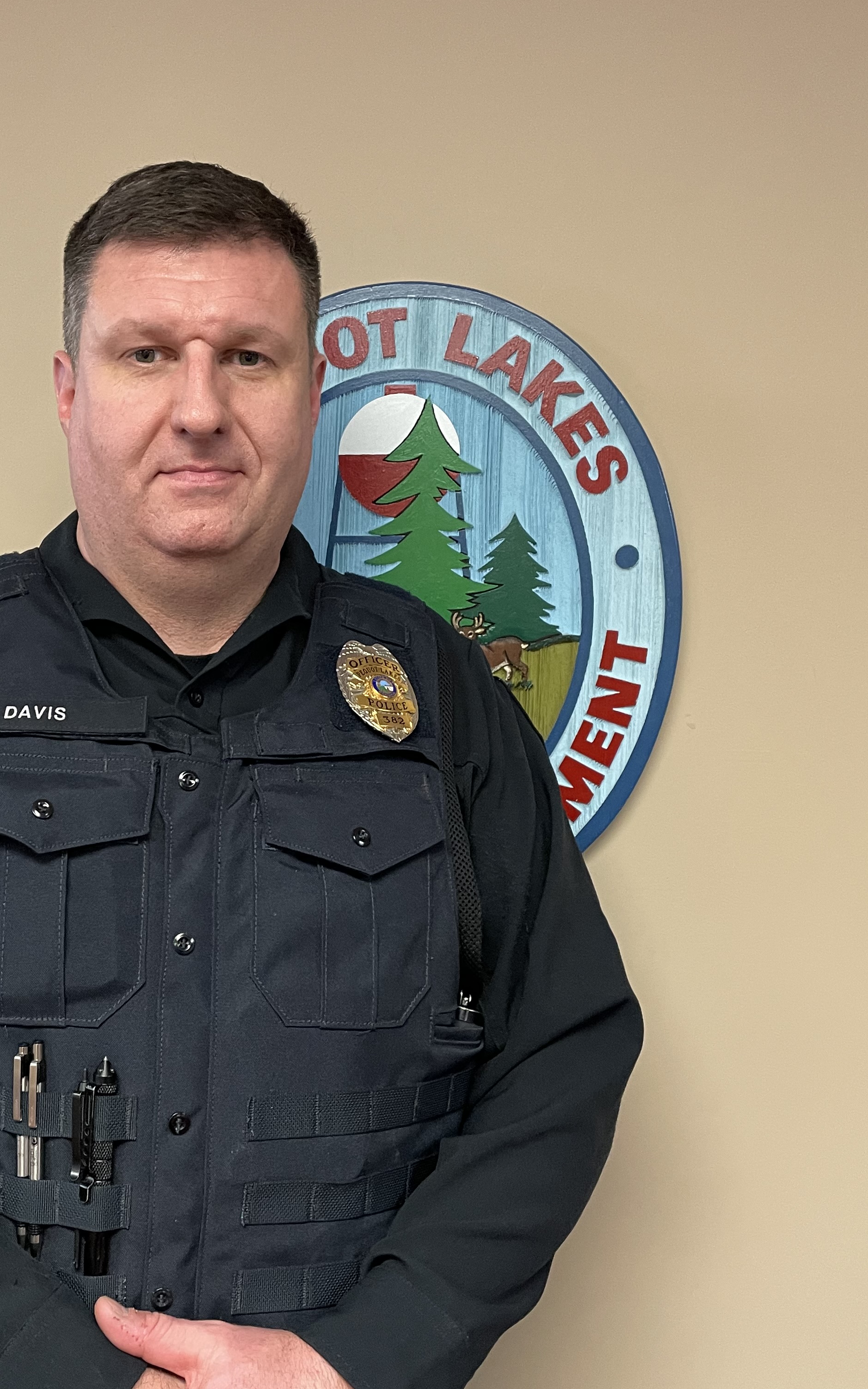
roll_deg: -1.0
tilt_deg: -4.1
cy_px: 697
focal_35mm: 37
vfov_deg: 52.7
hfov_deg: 34.1
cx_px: 273
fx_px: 1400
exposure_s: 1/60
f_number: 1.6
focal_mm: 4.2
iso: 250
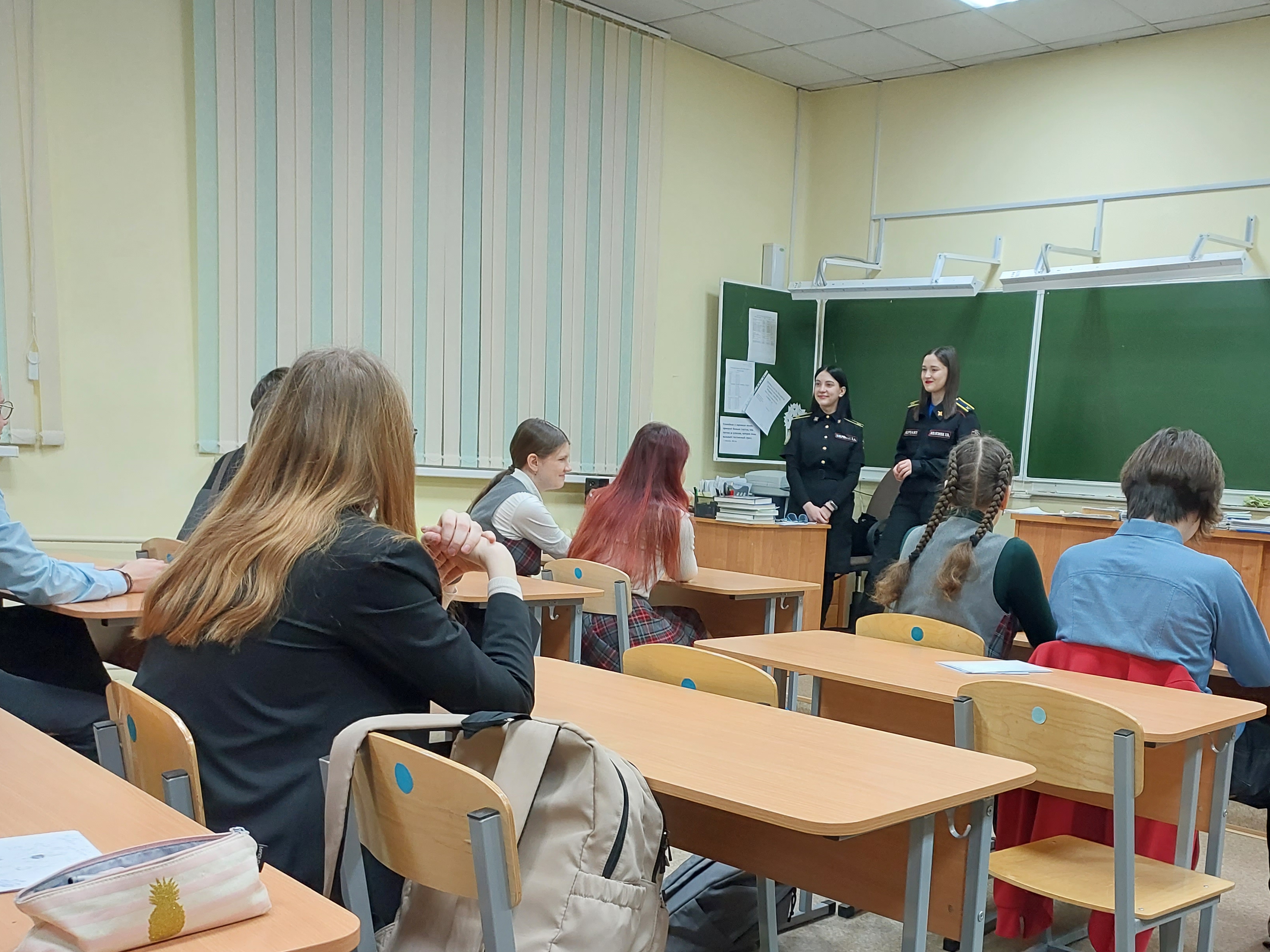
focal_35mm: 40
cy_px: 636
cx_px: 853
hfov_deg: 46.0
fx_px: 1468
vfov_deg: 35.6
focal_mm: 5.32
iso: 250
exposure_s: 1/50
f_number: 1.8
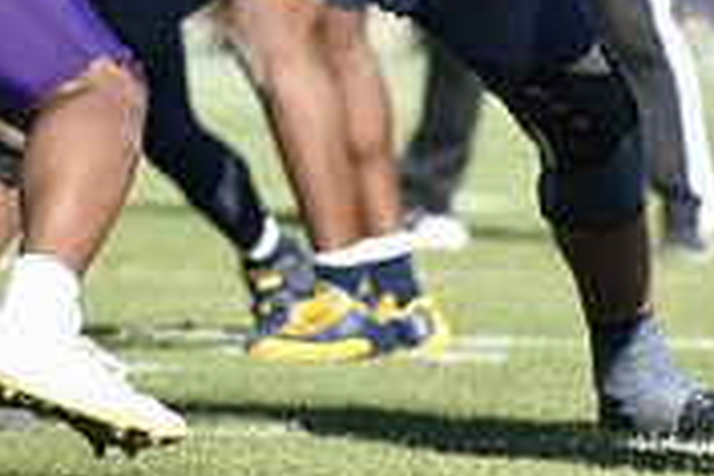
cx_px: 387
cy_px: -113
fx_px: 19455
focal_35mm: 981
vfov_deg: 1.4
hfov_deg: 2.1
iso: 250
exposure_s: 1/2000
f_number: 2.8
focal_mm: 200
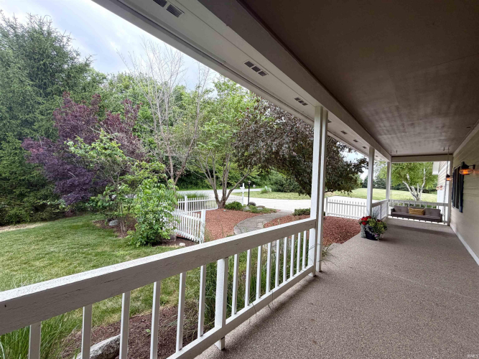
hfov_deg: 102.1
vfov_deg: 85.7
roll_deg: -2.9
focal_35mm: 14
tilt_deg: +1.7
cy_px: 180
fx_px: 194
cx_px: 240
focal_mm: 2.22
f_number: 2.2
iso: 100
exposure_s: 1/121
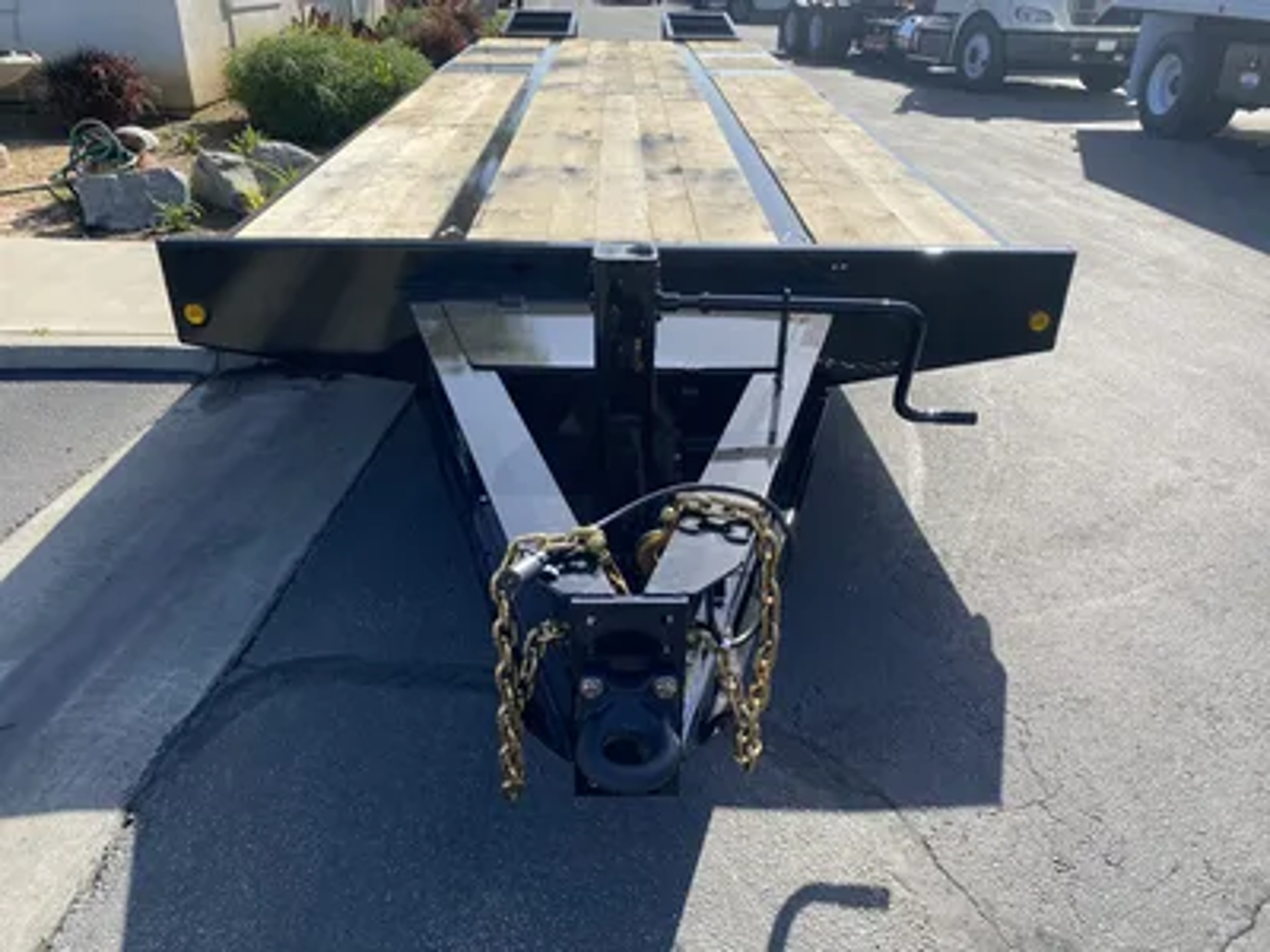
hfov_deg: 67.3
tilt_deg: -27.9
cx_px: 635
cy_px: 476
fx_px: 954
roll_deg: -1.3
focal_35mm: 26
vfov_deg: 53.1
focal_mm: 4.25
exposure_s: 1/1927
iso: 32
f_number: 1.8
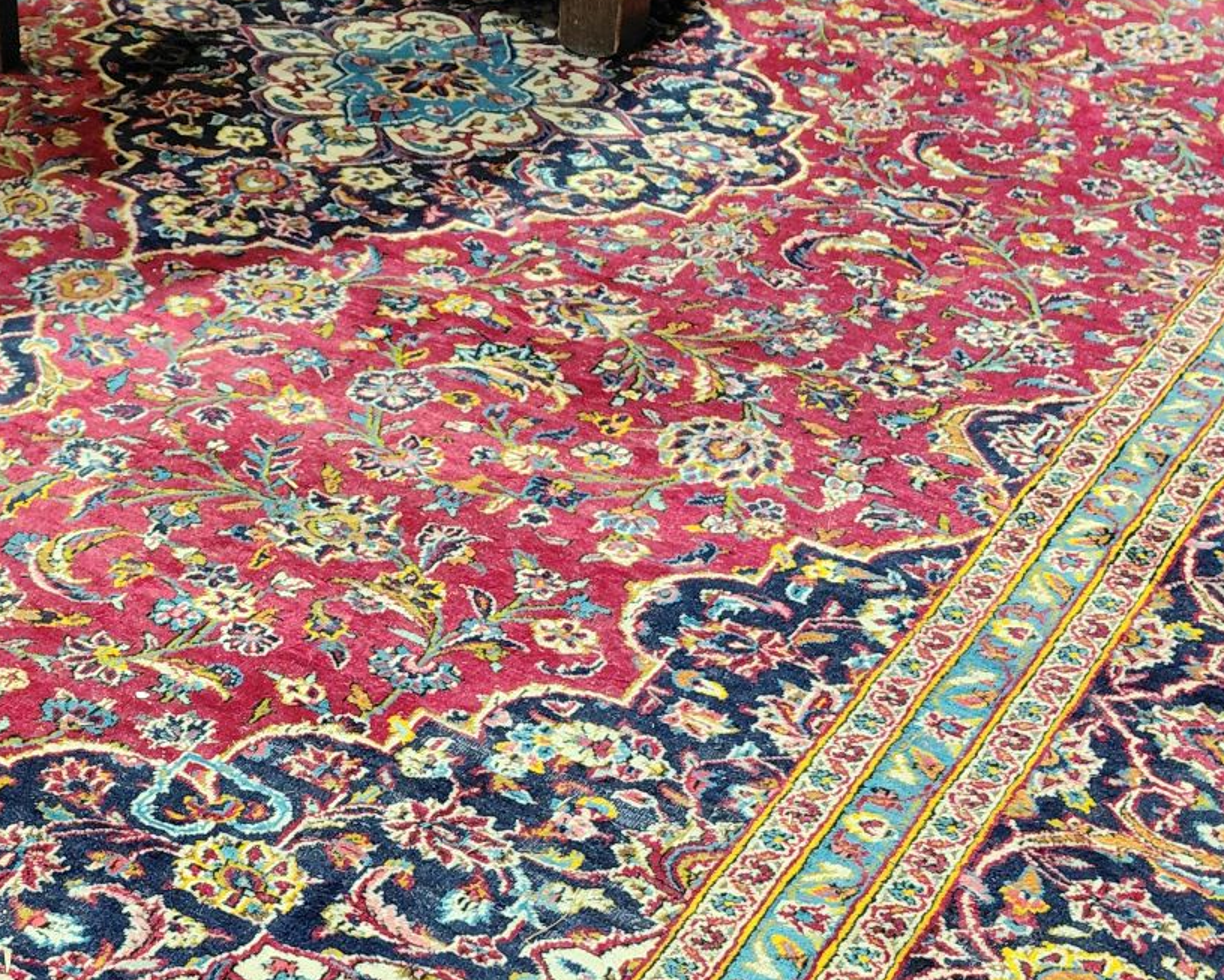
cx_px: 291
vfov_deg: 24.7
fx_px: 2210
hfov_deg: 30.4
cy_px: 741
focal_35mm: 61
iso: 125
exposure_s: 1/60.2
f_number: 1.8
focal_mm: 4.69
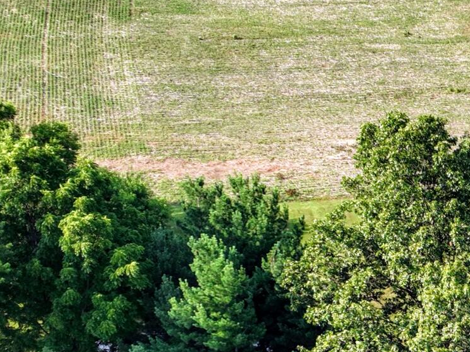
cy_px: 455
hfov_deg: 18.3
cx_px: 675
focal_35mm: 97
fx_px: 1317
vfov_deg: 14.6
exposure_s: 1/500
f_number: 2.8
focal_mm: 12.29
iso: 100
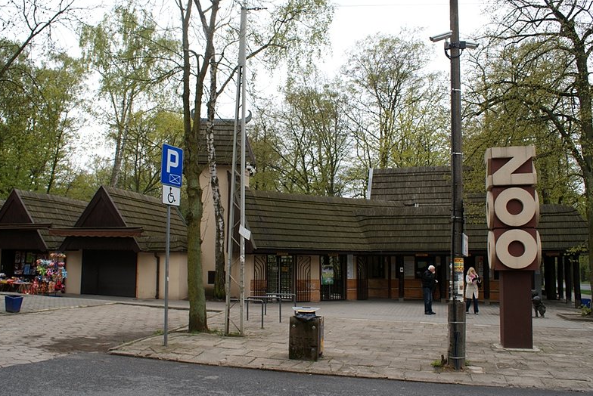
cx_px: 293
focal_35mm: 31
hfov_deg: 60.2
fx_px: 511
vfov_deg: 42.4
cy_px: 200
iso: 100
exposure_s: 1/160
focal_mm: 18
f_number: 5.6
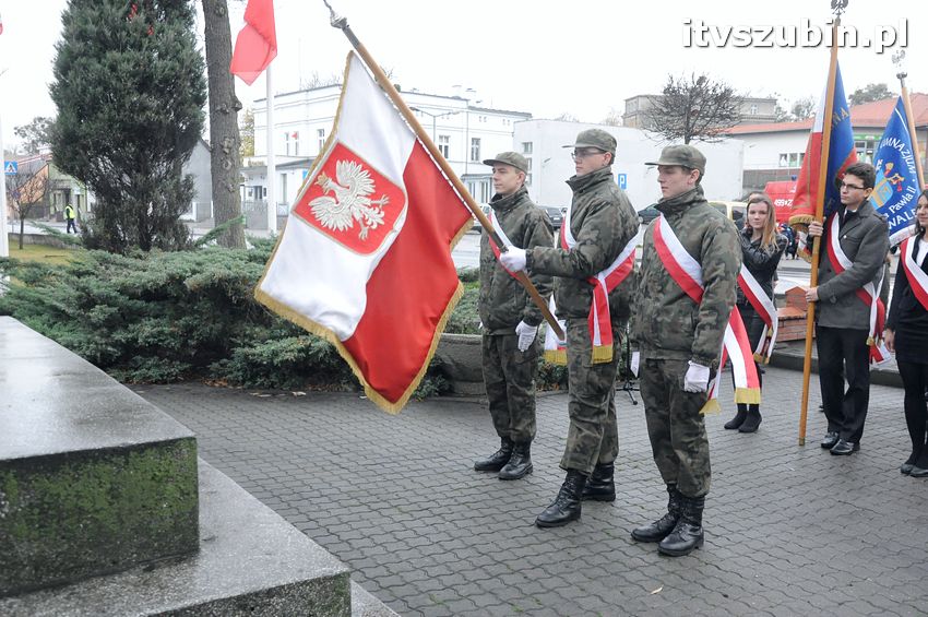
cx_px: 464
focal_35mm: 36
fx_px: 927
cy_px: 308
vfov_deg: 36.8
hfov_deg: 53.2
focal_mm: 24
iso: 1600
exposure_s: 1/200
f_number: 7.1
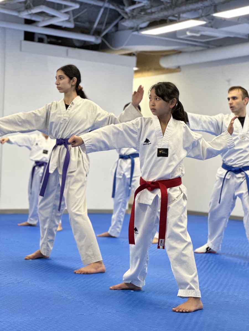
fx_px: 739
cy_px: 166
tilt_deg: +1.9
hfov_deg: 19.1
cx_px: 124
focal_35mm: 77
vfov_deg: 25.3
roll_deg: -3.1
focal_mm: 9
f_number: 2.8
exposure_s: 1/72
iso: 250
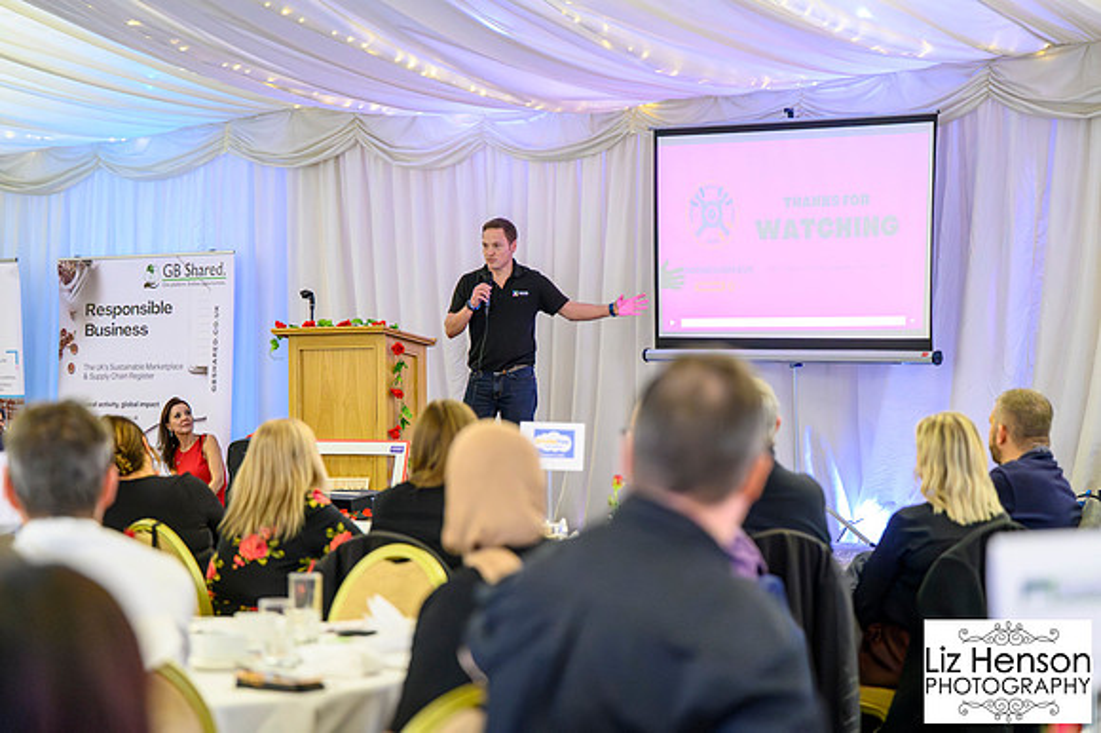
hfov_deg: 23.7
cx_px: 550
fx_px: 2629
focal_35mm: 86
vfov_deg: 15.9
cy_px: 366
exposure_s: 1/200
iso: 12800
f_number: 2.8
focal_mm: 86
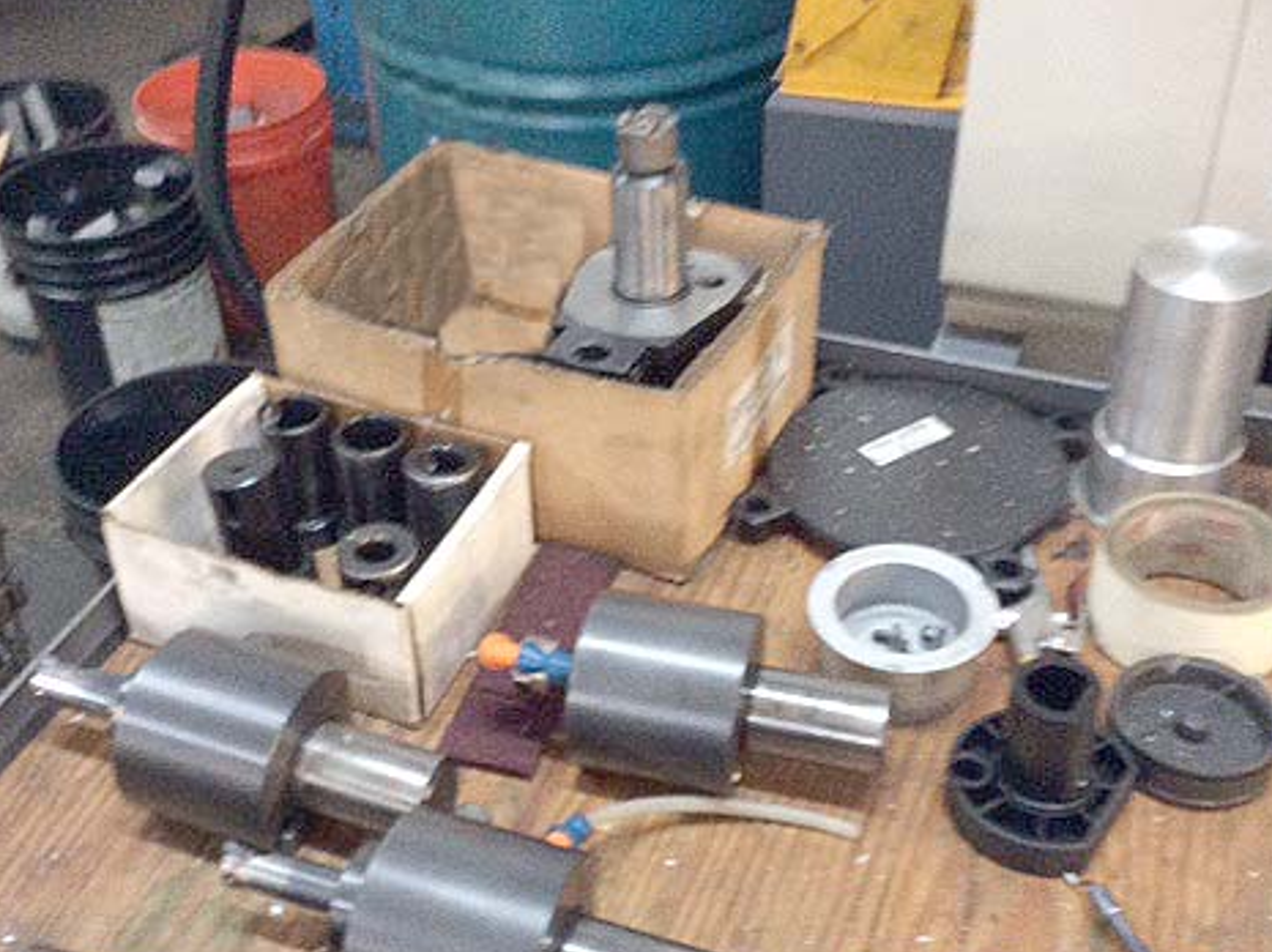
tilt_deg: -41.1
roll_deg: +1.6
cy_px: 495
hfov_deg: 43.0
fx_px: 1616
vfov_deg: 32.8
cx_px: 607
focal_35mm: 44
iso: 320
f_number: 2.4
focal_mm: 3.3
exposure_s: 1/15
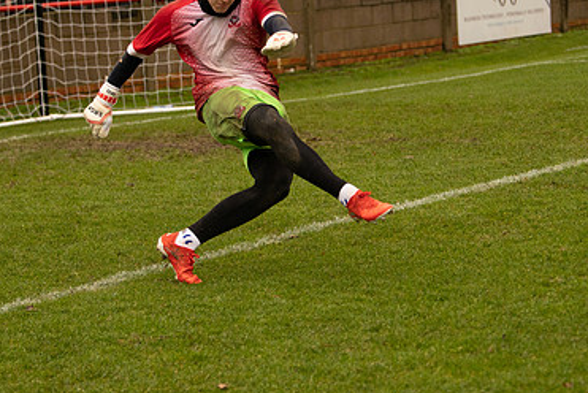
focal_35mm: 164
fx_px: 2681
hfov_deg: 12.5
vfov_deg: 8.4
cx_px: 277
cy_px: 177
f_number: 3.2
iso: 1000
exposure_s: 1/1000
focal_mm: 70
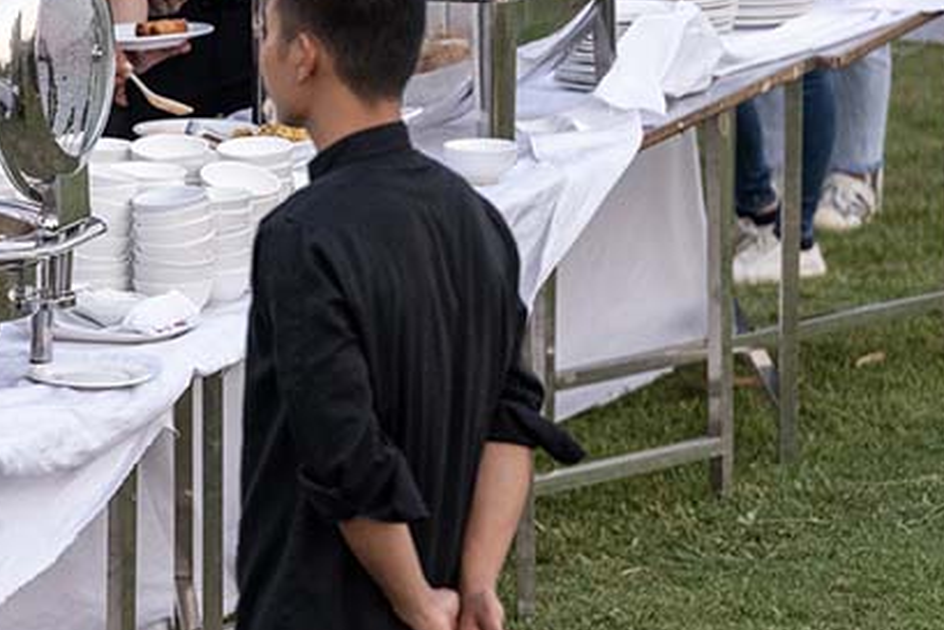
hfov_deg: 5.3
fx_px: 10151
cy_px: 76
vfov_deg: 3.6
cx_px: -148
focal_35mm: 387
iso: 2500
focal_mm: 165
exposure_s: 1/250
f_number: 4
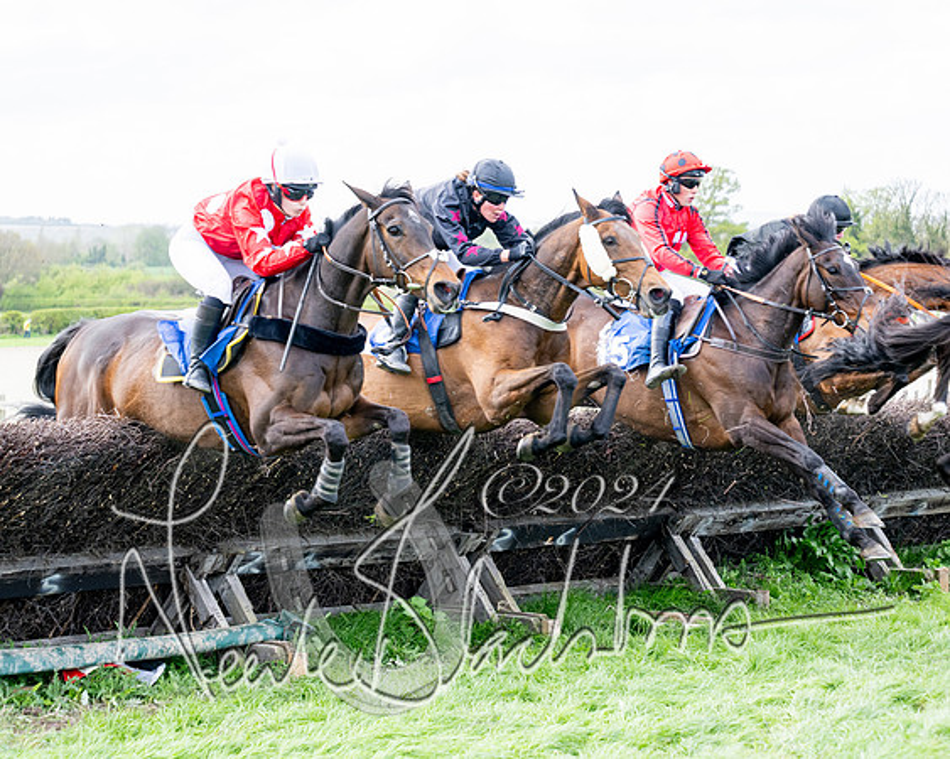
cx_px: 419
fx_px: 2643
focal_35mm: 94
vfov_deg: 16.3
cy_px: 308
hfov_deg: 20.4
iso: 400
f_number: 4
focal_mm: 70
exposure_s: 1/1000
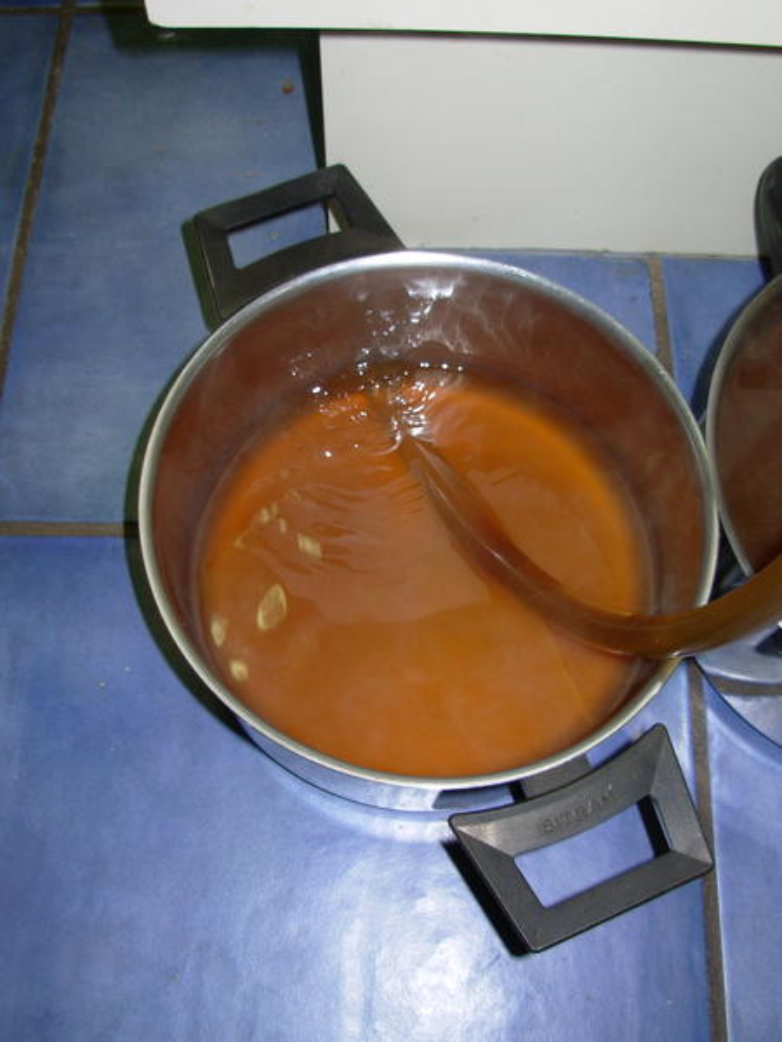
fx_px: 1145
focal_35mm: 38
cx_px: 391
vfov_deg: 49.0
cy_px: 521
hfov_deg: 37.7
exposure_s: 1/32
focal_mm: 6.3
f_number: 2.9
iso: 50
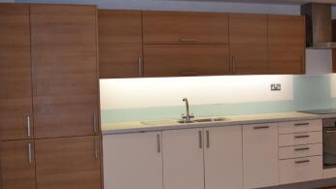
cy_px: 88
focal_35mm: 50
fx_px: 443
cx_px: 215
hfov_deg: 41.2
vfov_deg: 24.1
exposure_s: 1/125
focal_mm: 23
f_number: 5.6
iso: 800
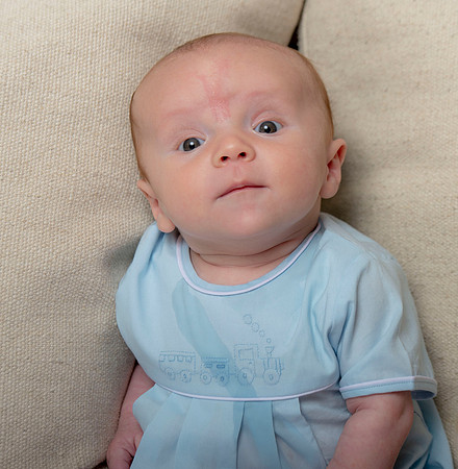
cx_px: 263
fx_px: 2492
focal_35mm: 165
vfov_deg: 10.7
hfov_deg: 10.5
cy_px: 224
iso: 250
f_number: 5.6
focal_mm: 122
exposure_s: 1/200
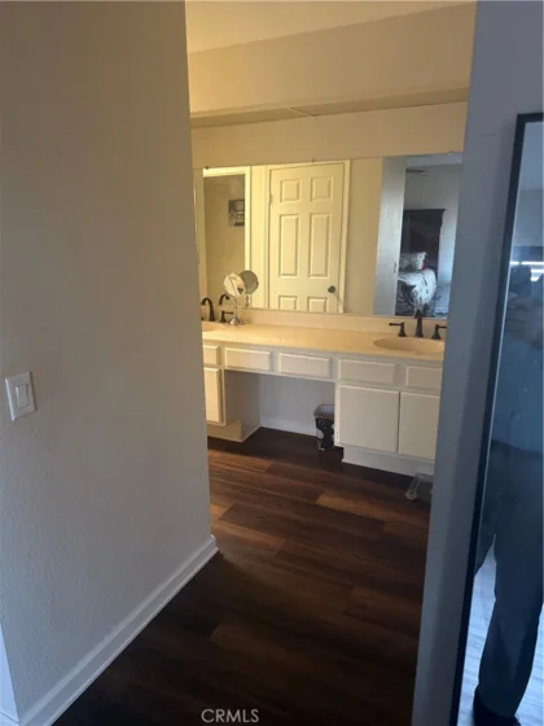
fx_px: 503
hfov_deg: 56.8
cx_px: 272
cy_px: 363
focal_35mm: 24
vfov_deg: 71.6
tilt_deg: -13.1
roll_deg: +1.0
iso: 200
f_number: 1.78
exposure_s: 1/102
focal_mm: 6.76
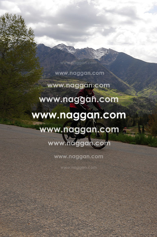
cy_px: 118
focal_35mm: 50
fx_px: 327
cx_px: 78
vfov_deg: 39.6
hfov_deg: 27.0
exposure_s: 1/125
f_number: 16
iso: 200
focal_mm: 50
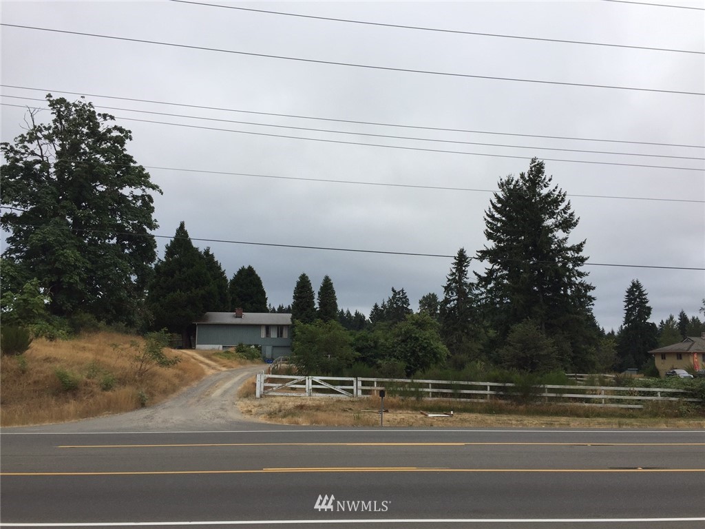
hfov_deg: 61.7
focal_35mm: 29
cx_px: 352
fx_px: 591
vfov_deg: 48.2
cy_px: 264
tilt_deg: +9.8
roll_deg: -2.6
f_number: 2.2
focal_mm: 4.15
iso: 32
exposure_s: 1/1522
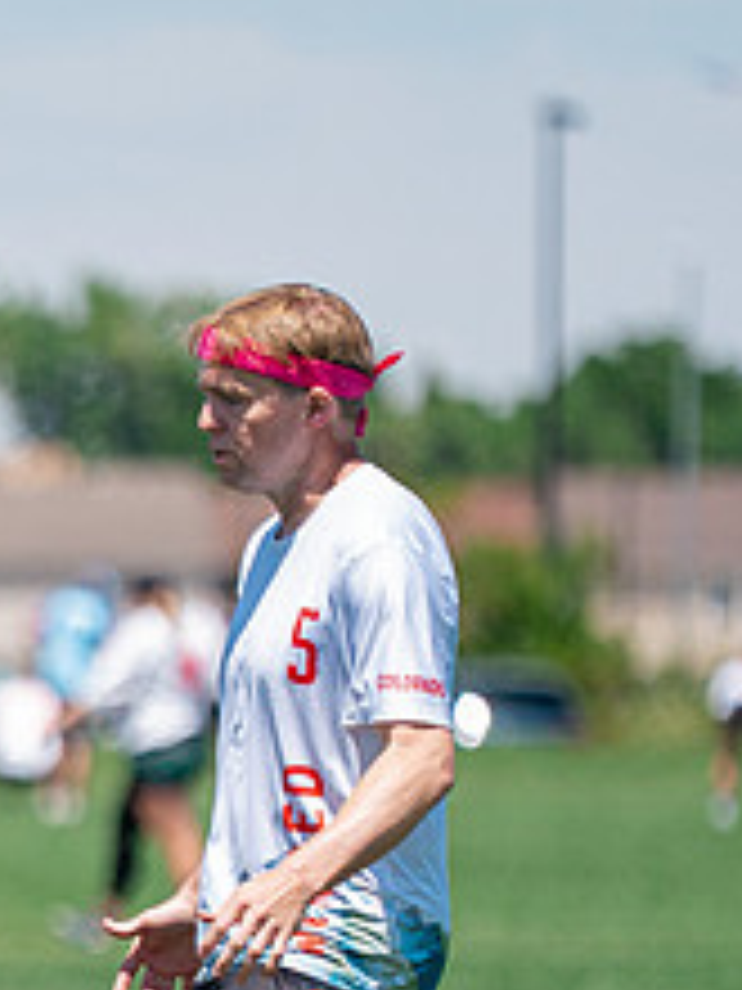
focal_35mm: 715
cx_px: -432
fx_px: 20435
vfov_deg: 2.8
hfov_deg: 2.1
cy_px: 1042
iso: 320
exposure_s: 1/4000
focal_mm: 200
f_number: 2.8
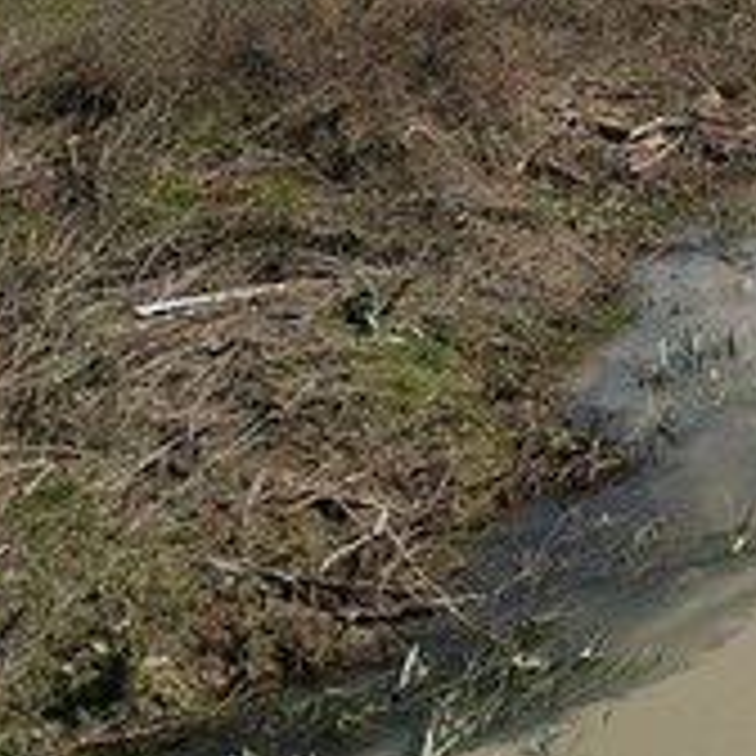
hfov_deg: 18.7
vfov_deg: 21.1
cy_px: 140
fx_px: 2001
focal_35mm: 81
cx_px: 1156
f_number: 1.9
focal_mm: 3.94
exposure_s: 1/2554
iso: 100
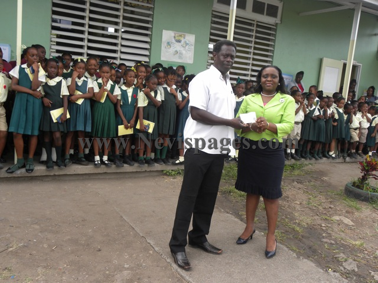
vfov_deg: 42.9
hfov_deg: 55.4
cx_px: 189
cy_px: 142
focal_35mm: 33
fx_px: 360
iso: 64
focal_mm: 5.9
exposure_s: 1/102
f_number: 2.8
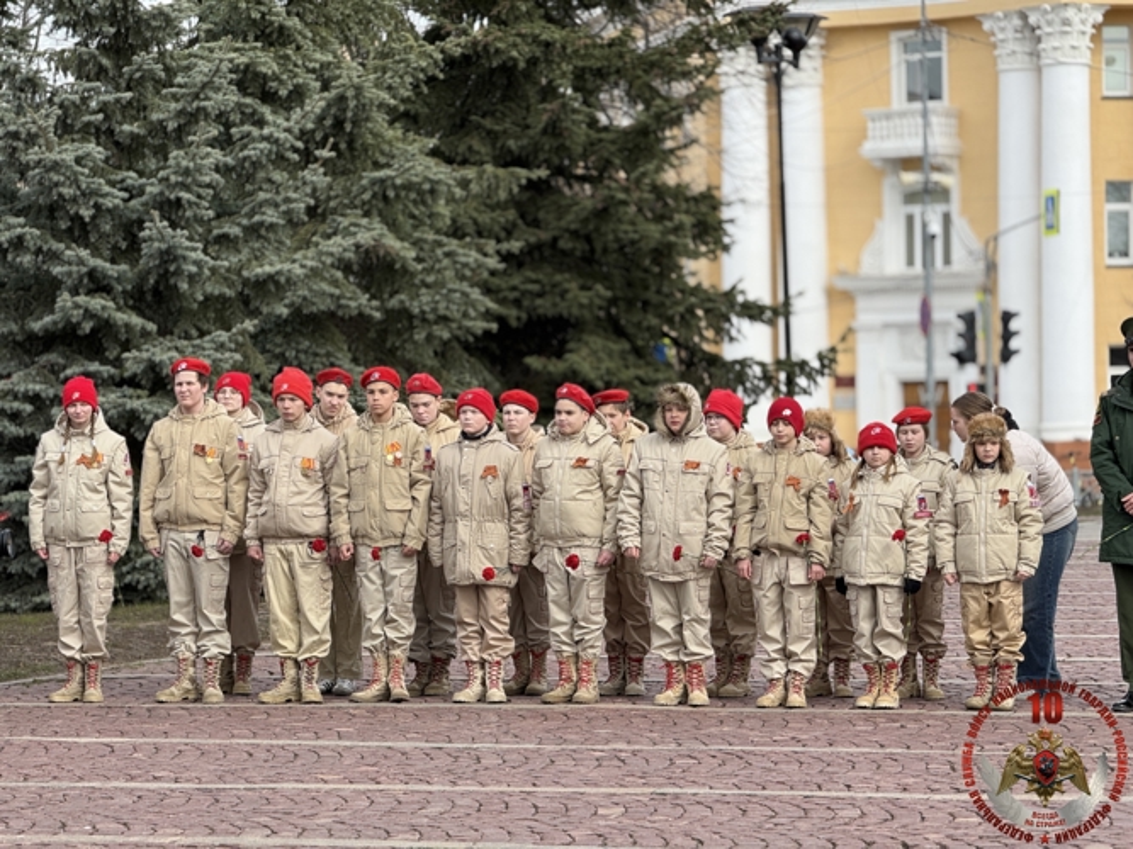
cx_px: 566
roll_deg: +1.0
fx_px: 3927
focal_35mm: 120
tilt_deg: -0.2
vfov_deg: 12.3
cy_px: 424
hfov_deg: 16.4
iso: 50
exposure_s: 1/721
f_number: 2.8
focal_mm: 15.66
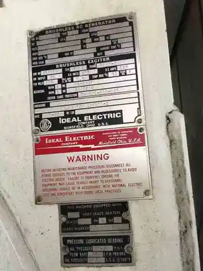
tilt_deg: +5.6
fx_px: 227
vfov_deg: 61.7
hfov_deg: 48.2
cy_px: 136
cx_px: 102
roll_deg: +3.8
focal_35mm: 29
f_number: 2.2
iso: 50
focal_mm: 4.15
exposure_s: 1/30
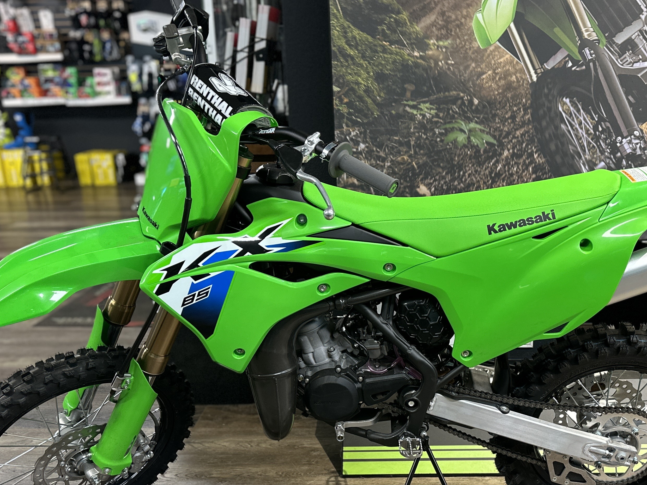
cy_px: 339
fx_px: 729
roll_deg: +0.5
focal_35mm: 39
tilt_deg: -19.0
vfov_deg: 36.3
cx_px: 371
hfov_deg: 47.7
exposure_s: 1/60
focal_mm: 6.86
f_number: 1.78
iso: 200
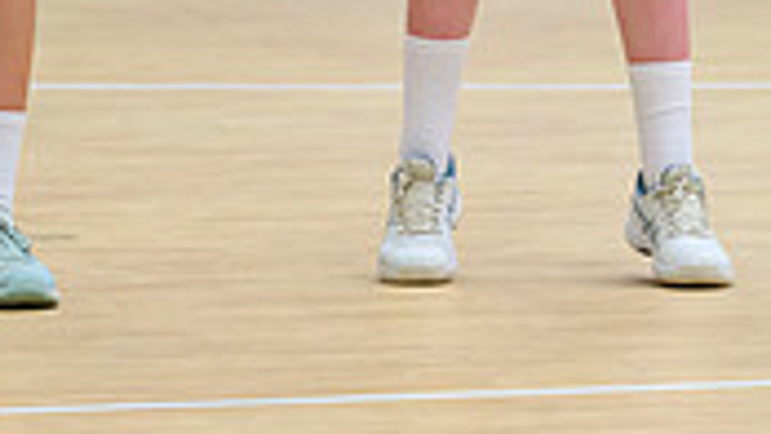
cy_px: -555
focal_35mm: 856
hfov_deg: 2.5
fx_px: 17505
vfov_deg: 1.4
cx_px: 710
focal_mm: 200
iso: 4000
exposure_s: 1/1000
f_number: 3.5
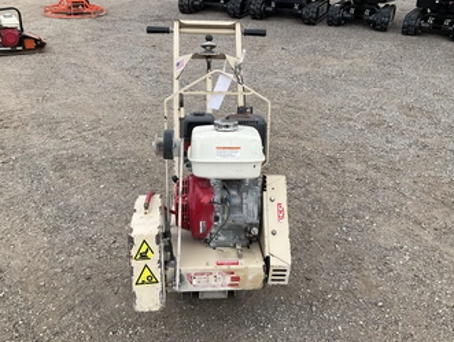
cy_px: 174
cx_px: 232
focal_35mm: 35
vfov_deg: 40.8
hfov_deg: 52.6
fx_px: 460
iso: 25
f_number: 1.8
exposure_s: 1/842
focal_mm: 3
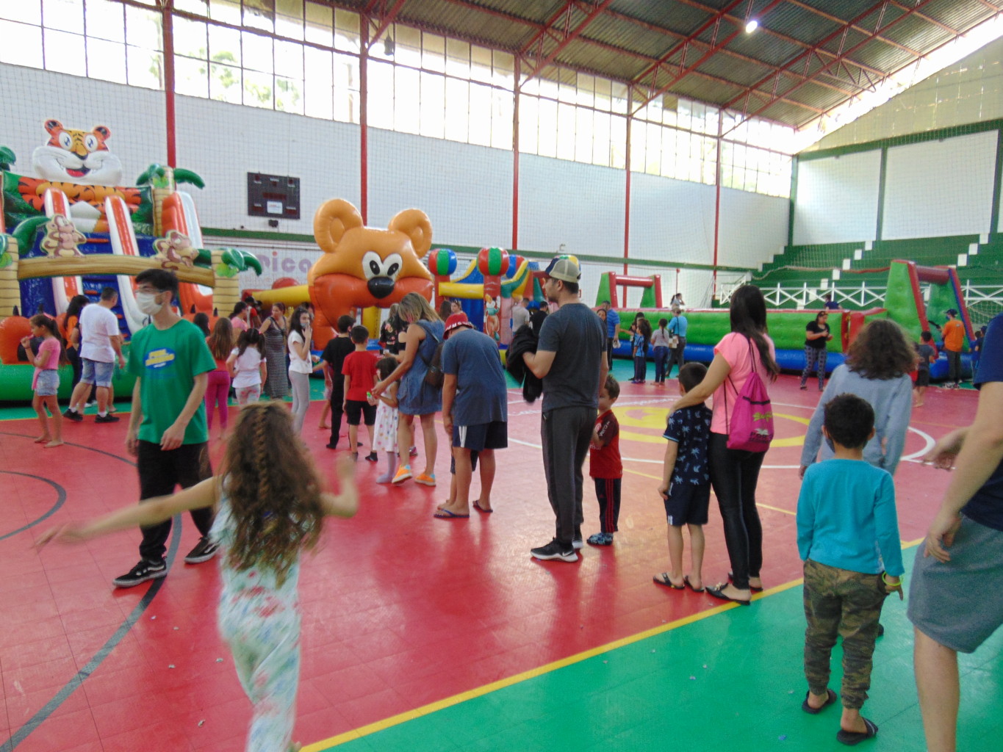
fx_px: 724
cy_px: 376
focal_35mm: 25
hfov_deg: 69.4
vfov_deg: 54.9
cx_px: 502
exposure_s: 1/30
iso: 100
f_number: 3
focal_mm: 4.5
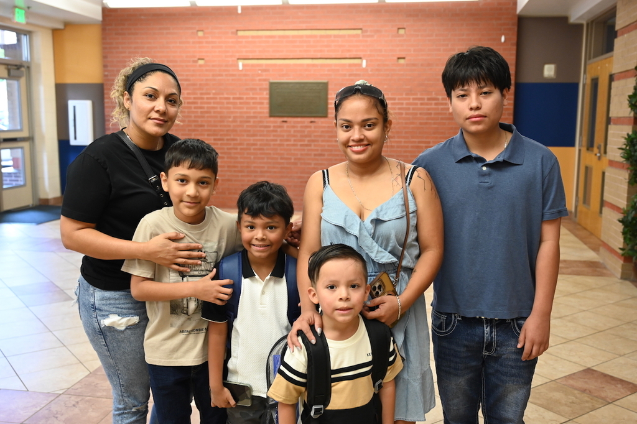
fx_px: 654
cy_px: 212
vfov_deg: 35.9
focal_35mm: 37
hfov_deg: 51.9
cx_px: 318
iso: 2200
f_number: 4
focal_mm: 37
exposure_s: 1/125
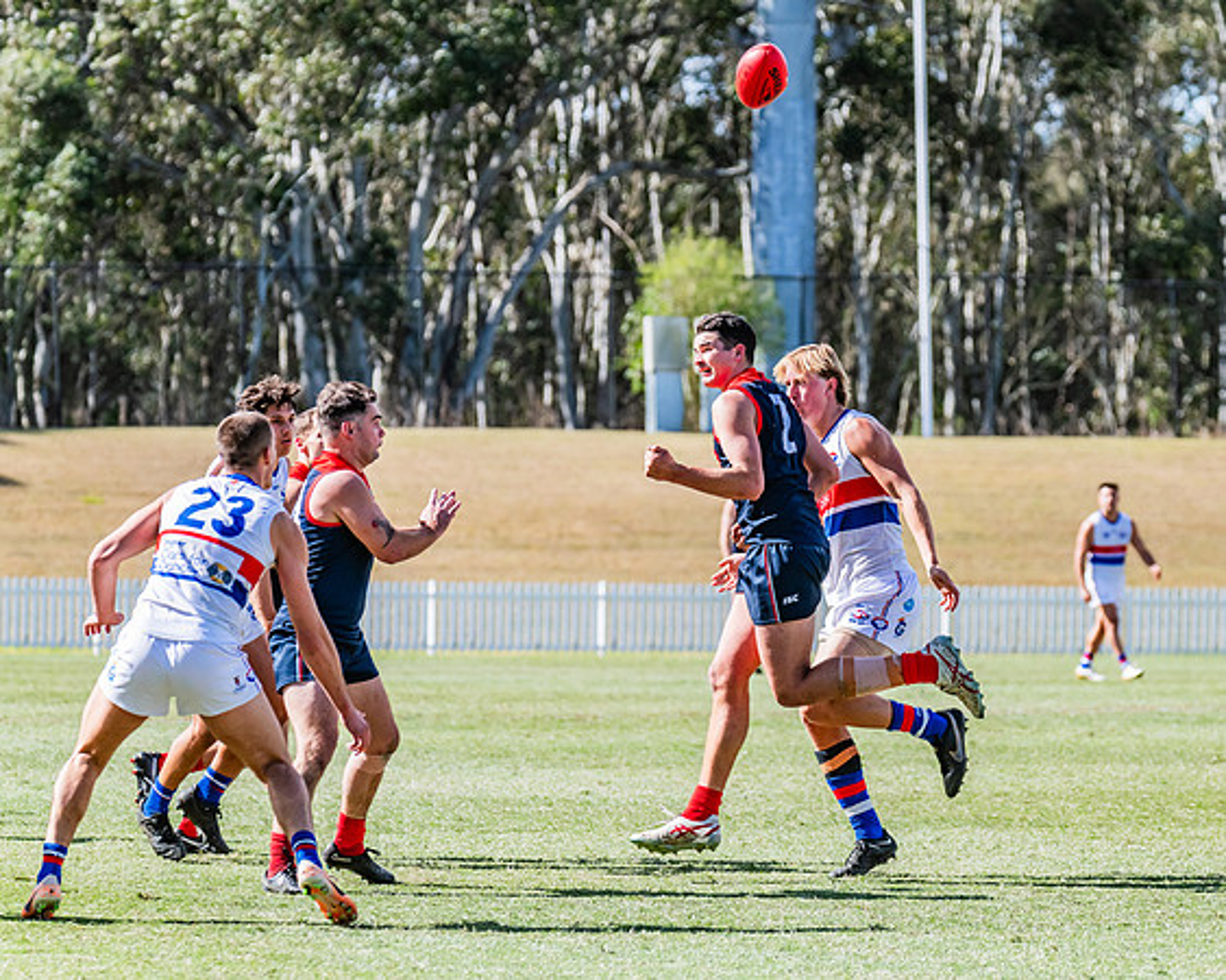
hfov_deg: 7.1
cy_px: 489
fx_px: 9947
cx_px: 737
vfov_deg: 5.6
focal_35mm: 274
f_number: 6.3
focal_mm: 240
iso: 800
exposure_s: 1/2000
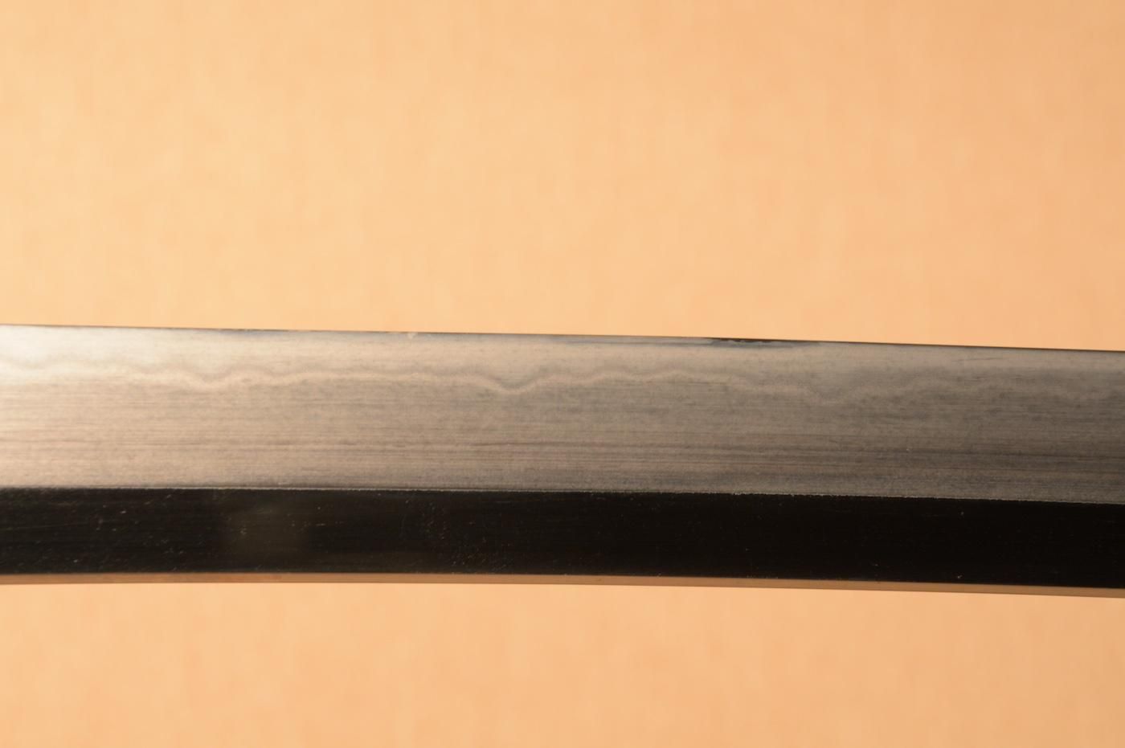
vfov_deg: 11.4
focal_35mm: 120
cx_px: 562
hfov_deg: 17.1
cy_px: 374
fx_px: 3747
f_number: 11
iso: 400
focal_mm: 80
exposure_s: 1/2
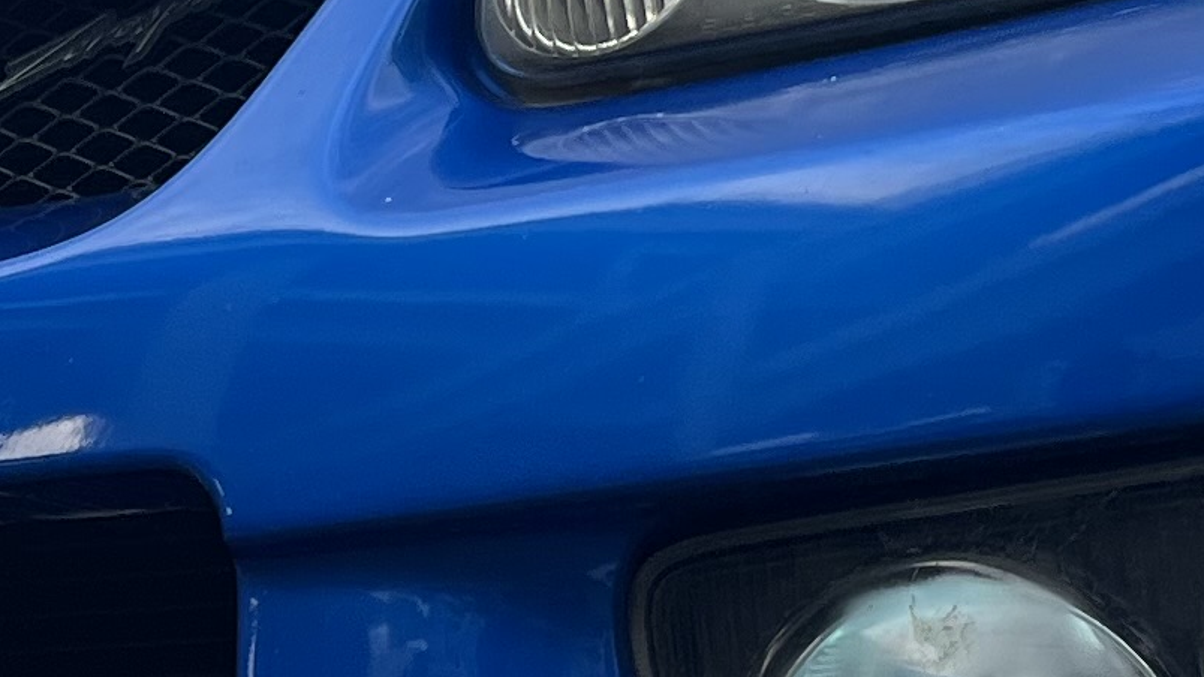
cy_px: -6
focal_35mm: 142
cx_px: 931
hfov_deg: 15.1
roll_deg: +5.7
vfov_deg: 8.5
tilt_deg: +2.5
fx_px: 4533
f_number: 1.5
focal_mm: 5.7
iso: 50
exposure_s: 1/814
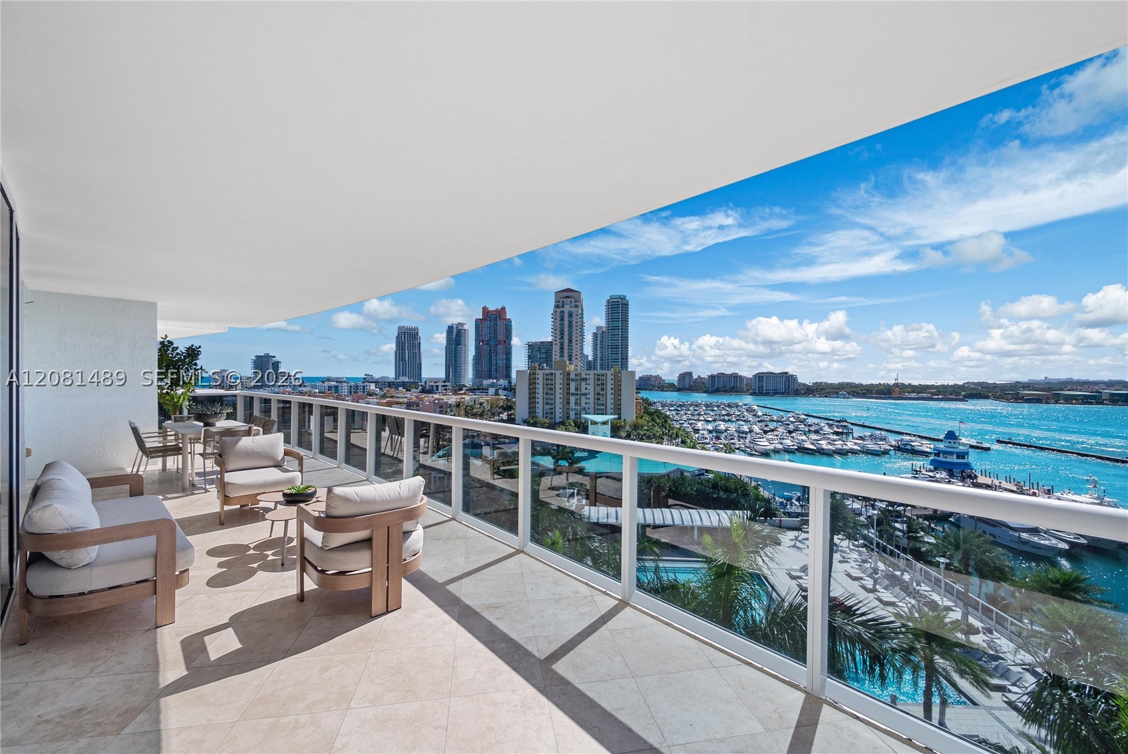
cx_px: 564
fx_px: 439
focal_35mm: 14
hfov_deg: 104.2
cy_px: 377
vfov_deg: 81.3
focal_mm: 7
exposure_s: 1/400
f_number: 6.3
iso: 100
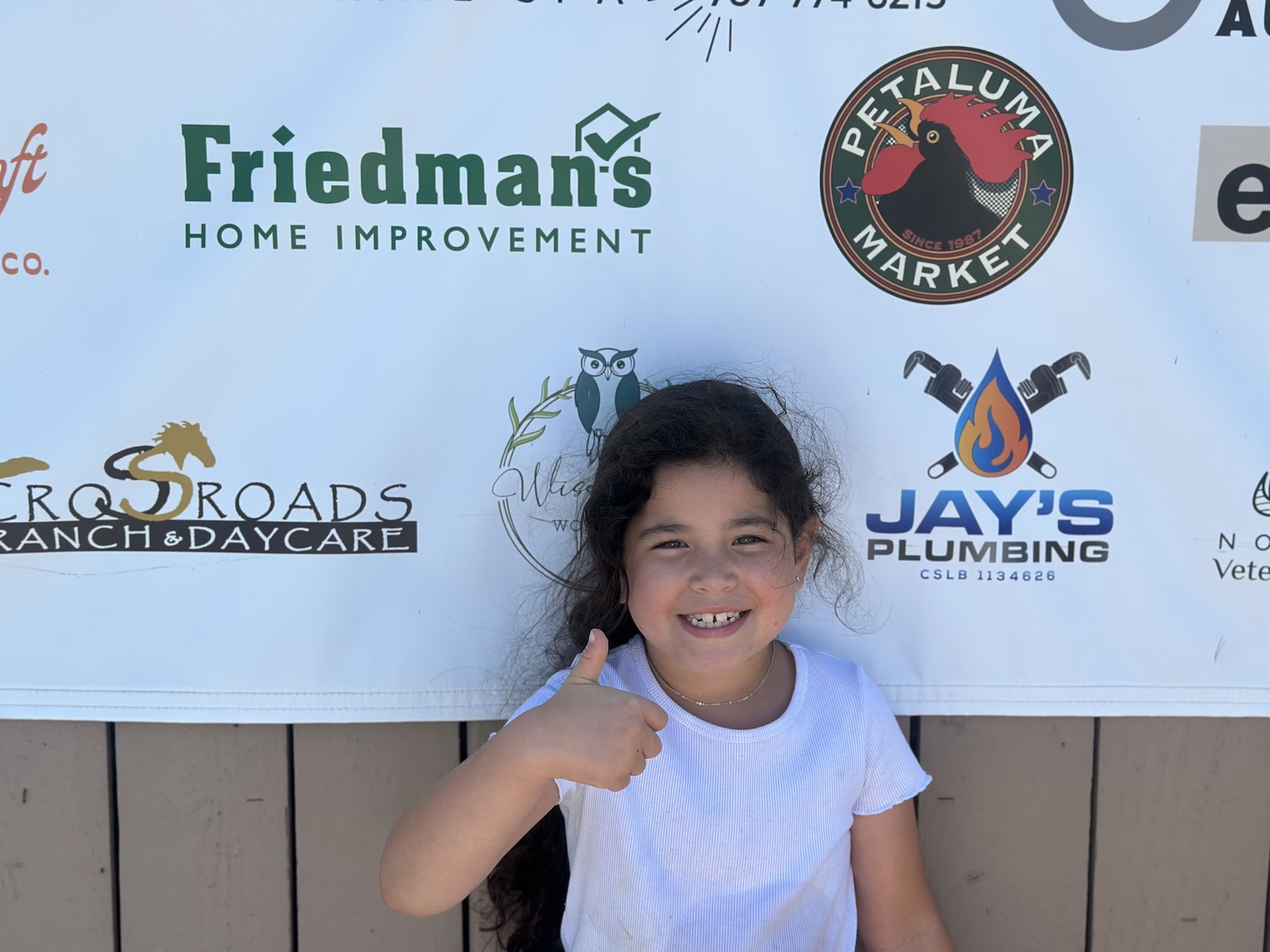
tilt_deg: -7.6
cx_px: 635
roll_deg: -0.3
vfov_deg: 30.3
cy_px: 476
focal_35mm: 48
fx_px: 1761
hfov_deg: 39.7
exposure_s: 1/2469
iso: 100
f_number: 1.78
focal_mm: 6.86
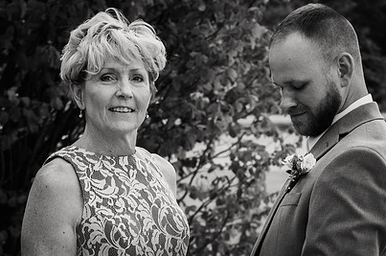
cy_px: 129
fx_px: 1434
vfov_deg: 10.2
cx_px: 188
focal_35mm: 134
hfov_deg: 15.3
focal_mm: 62
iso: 200
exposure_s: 1/160
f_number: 6.3
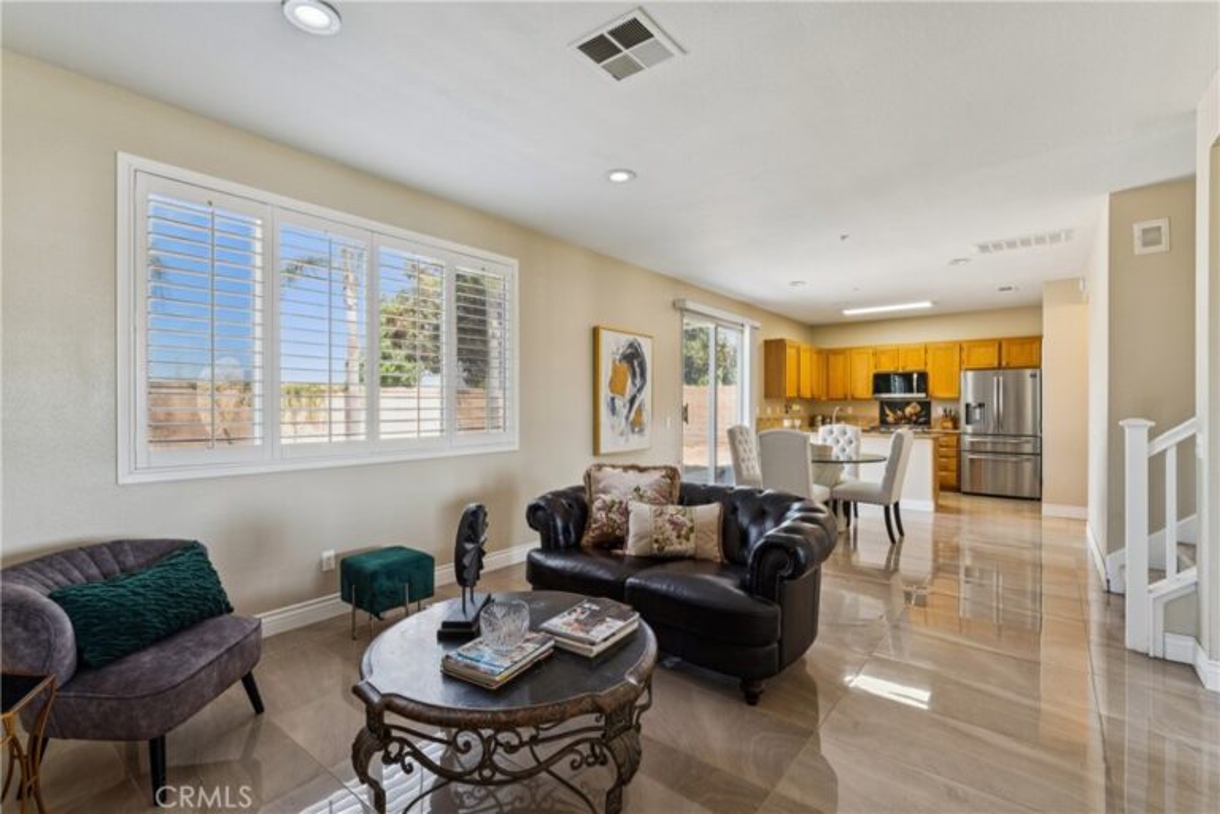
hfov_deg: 95.3
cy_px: 407
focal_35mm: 16
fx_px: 556
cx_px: 610
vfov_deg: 72.4
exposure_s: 1/2.5
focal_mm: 16.4
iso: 100
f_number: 13
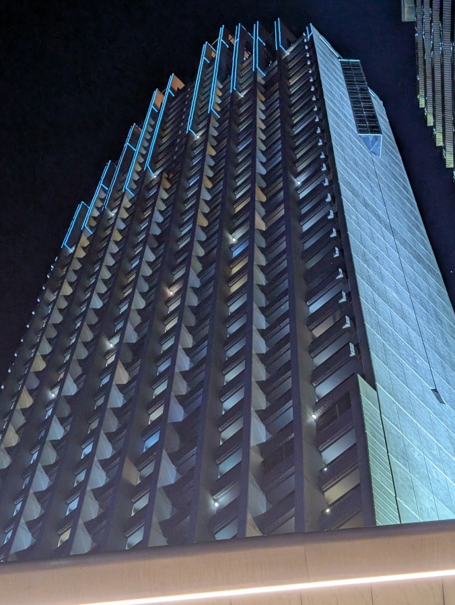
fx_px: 1014
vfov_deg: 33.1
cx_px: 249
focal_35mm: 58
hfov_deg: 25.3
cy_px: 258
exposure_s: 1/50
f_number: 1.68
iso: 88
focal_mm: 6.9
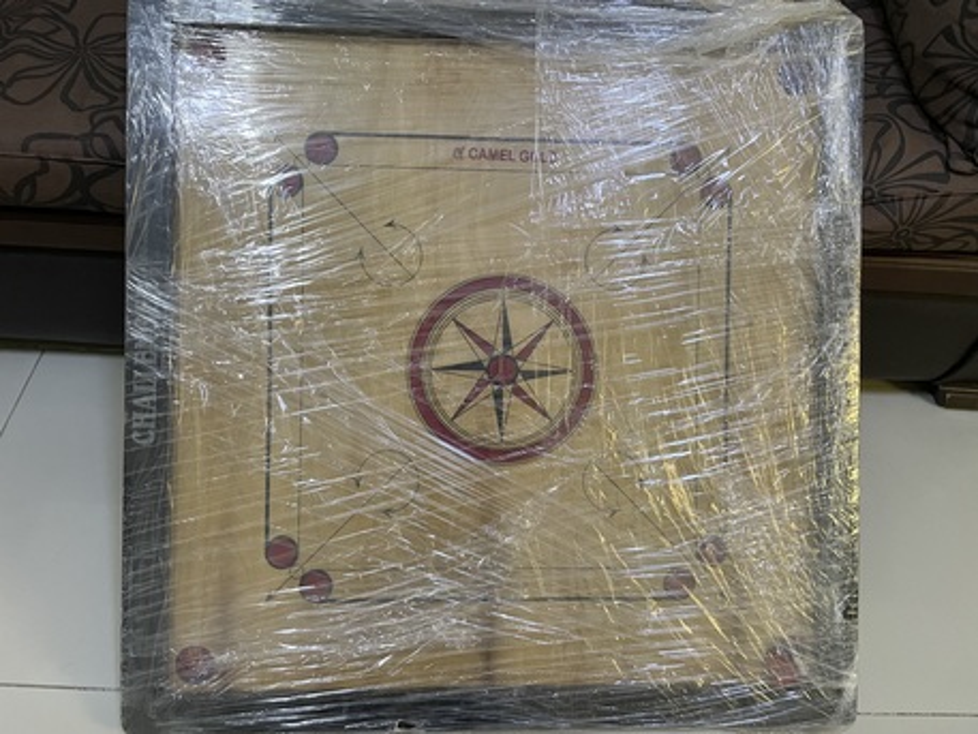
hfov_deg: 67.3
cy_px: 367
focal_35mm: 26
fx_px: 735
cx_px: 489
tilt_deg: -50.3
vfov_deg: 53.1
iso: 400
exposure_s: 1/60
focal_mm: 4.2
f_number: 1.6
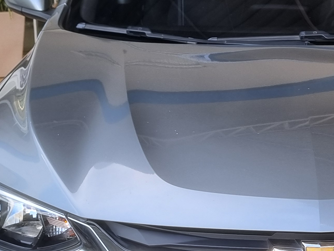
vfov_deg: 18.2
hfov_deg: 23.8
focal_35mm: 81
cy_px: 161
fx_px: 782
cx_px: 257
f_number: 1.8
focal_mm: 5.4
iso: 50
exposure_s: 1/262
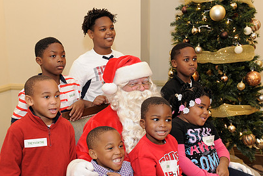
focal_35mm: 49
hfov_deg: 40.3
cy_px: 109
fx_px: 358
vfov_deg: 27.4
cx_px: 126
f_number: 4
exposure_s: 1/100
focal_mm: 34
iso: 1600
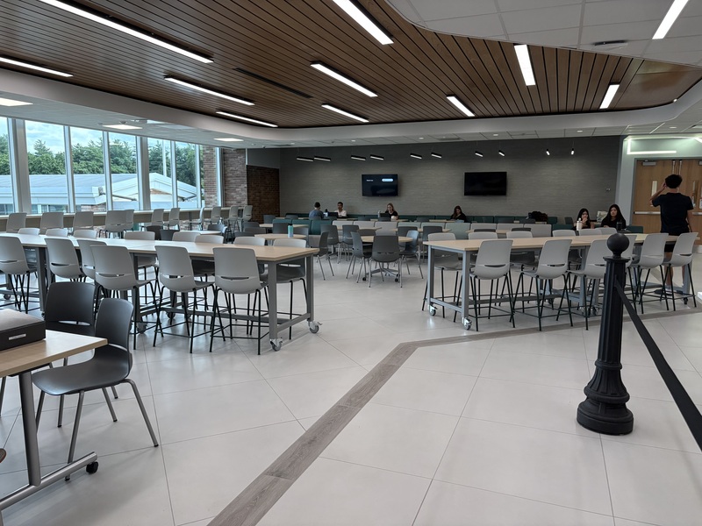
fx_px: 527
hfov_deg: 67.3
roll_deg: -0.1
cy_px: 263
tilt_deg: -7.5
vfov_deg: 53.1
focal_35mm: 26
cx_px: 351
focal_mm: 5.96
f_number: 1.6
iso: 200
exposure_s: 1/300
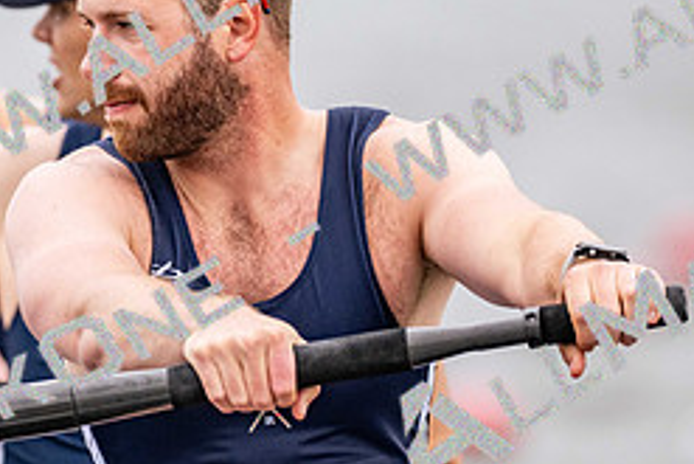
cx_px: 160
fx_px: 27216
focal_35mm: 1411
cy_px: 249
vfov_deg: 1.0
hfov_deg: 1.5
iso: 1100
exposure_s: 1/2500
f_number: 4
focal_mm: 600
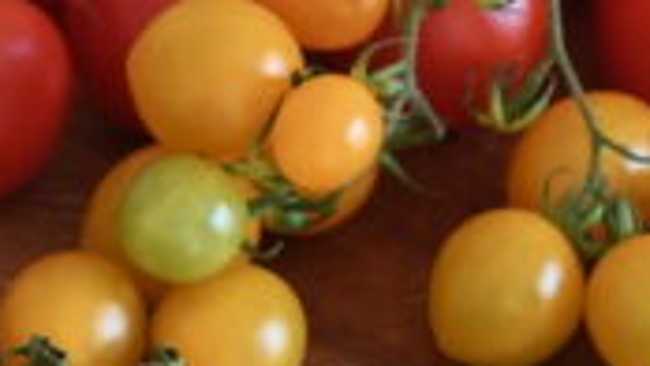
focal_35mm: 389
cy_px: 865
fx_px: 6707
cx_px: -164
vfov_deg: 3.1
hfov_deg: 5.5
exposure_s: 1/13
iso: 640
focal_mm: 60
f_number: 8
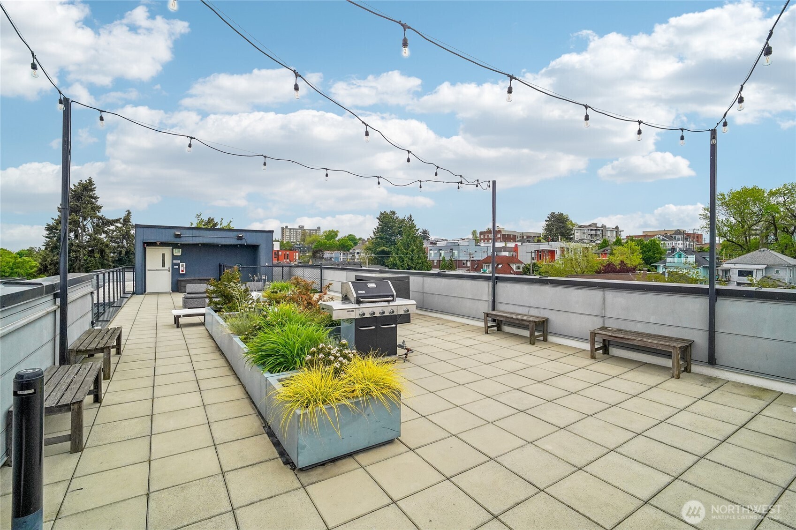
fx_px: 354
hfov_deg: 96.7
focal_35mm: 16
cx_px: 398
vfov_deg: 73.7
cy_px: 265
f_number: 8
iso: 1600
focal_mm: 16
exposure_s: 1/1250
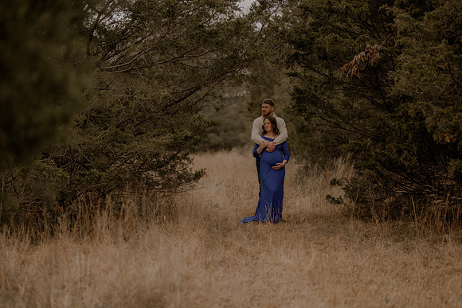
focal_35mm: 85
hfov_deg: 23.9
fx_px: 1091
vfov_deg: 16.1
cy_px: 154
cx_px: 231
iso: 200
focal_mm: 85
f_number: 1.4
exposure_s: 1/1600
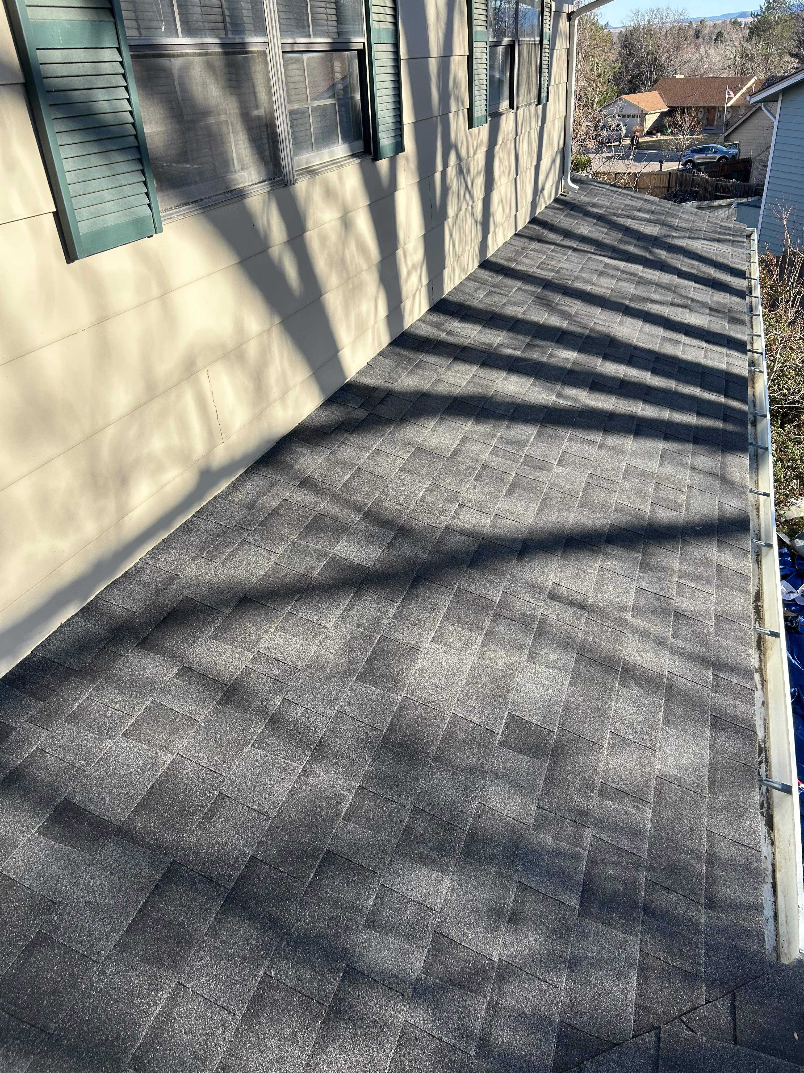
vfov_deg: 67.3
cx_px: 402
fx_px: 805
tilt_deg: -31.4
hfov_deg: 53.1
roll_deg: +2.2
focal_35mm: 26
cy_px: 536
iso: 50
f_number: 1.5
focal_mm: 5.7
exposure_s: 1/1295
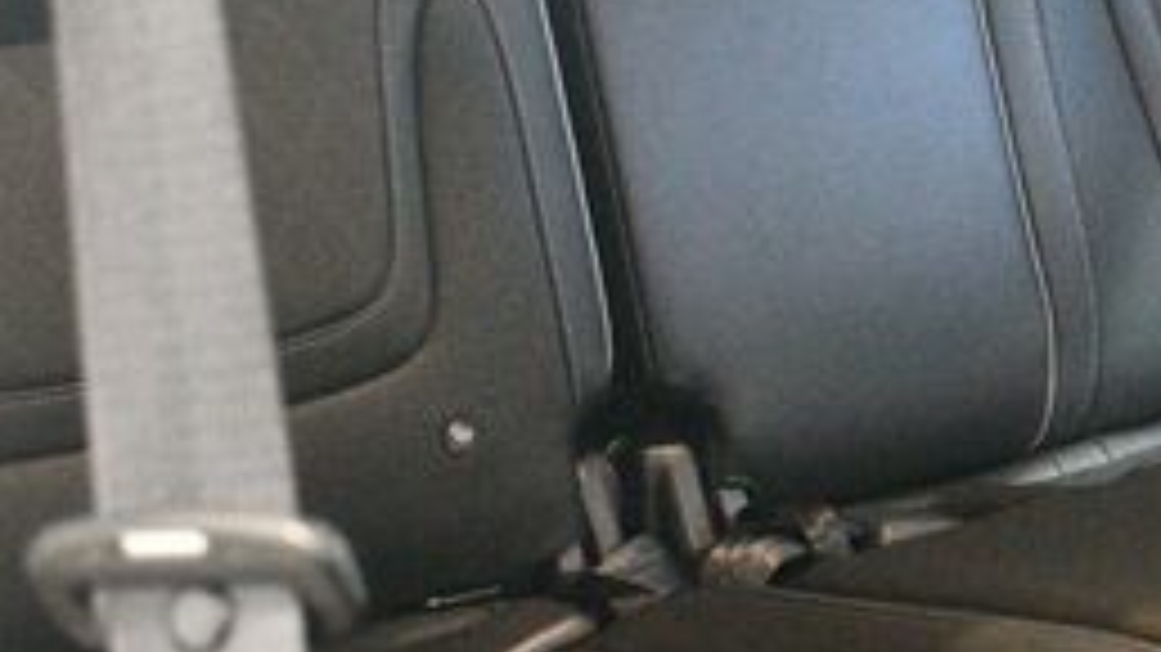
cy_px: 211
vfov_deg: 10.3
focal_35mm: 117
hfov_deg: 18.1
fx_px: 3601
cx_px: 999
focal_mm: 30
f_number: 4
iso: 12800
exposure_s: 1/50
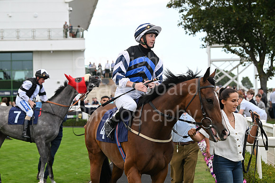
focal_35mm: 80
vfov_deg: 17.1
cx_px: 138
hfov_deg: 25.4
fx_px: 611
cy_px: 92
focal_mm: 80
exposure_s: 1/1600
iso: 800
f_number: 4.5
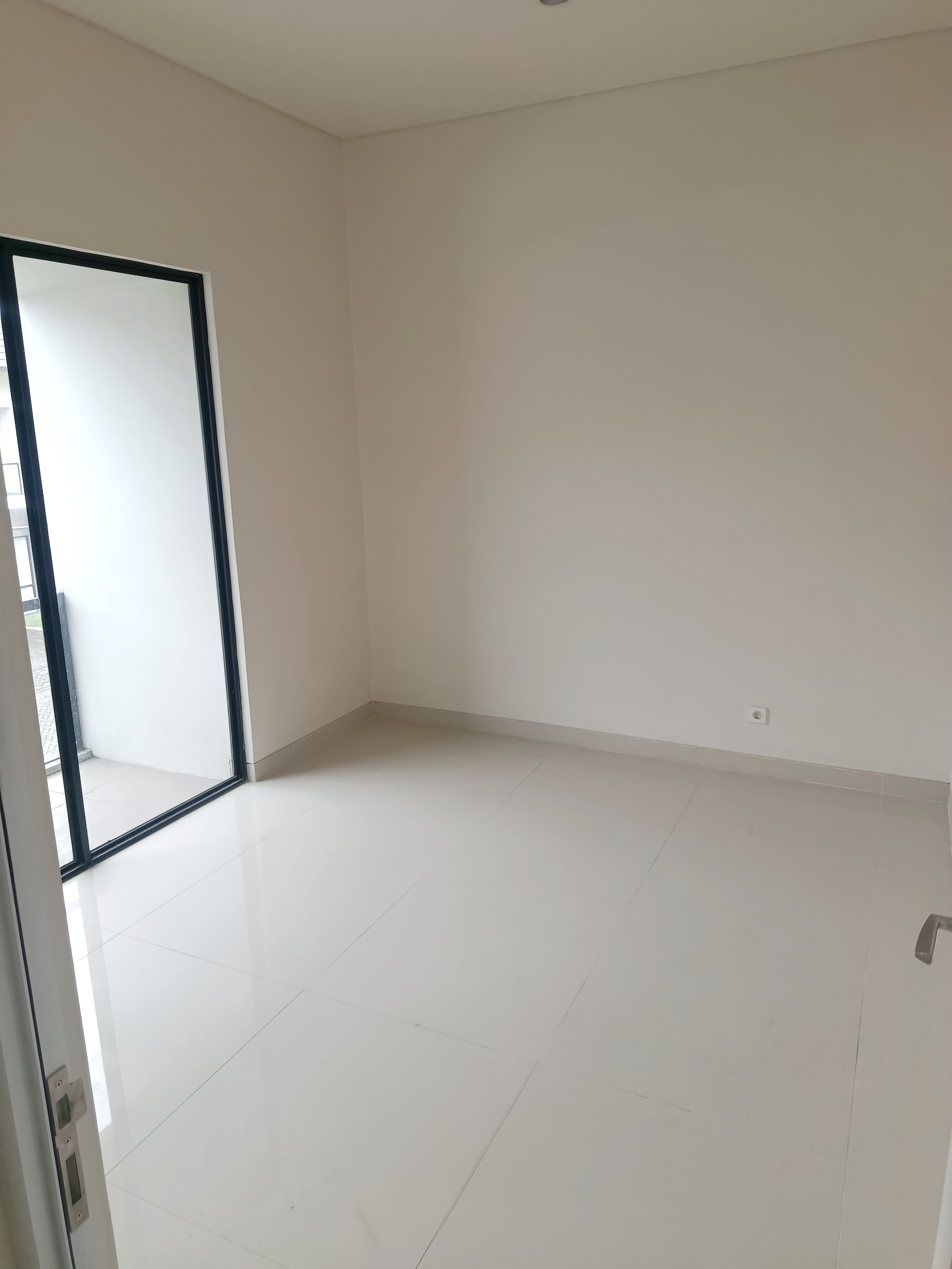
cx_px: 476
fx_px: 880
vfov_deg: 71.6
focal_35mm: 24
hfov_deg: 56.8
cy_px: 634
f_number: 1.7
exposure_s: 1/100
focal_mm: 5.24
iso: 175
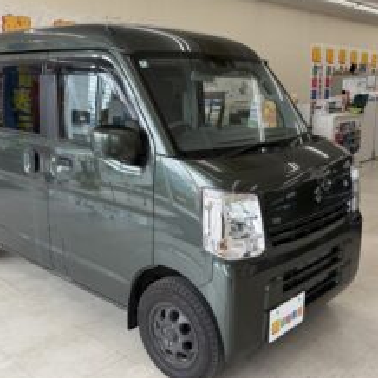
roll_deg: +1.0
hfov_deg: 44.7
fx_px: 457
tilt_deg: -12.0
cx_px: 156
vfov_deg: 44.9
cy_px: 188
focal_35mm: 37
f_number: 1.6
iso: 40
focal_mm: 5.96
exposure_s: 1/143
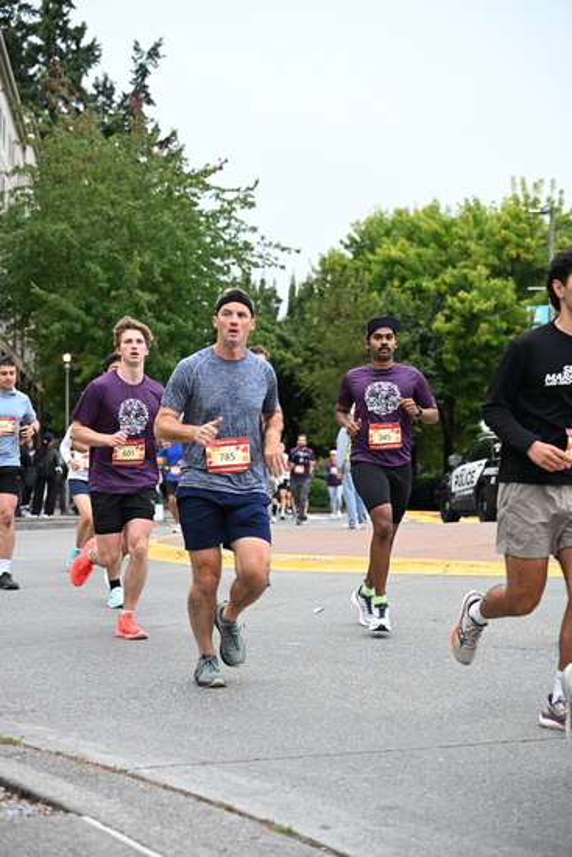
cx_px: 286
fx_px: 1548
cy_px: 428
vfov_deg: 31.0
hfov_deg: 20.9
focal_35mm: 65
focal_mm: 65
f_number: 4
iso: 1600
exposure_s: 1/800
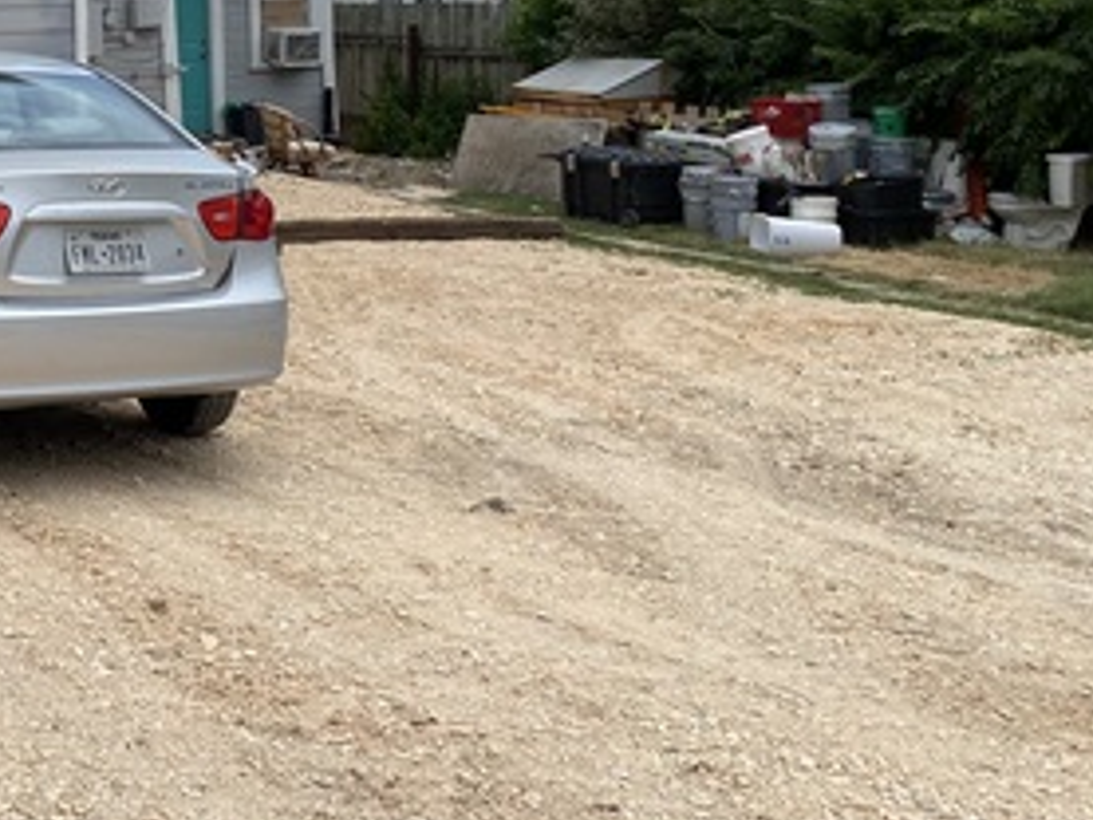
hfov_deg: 28.7
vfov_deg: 23.7
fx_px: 1895
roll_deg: +1.0
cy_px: 59
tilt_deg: -3.8
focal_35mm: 60
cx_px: -150
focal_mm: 4.25
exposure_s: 1/2967
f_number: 1.8
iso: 32
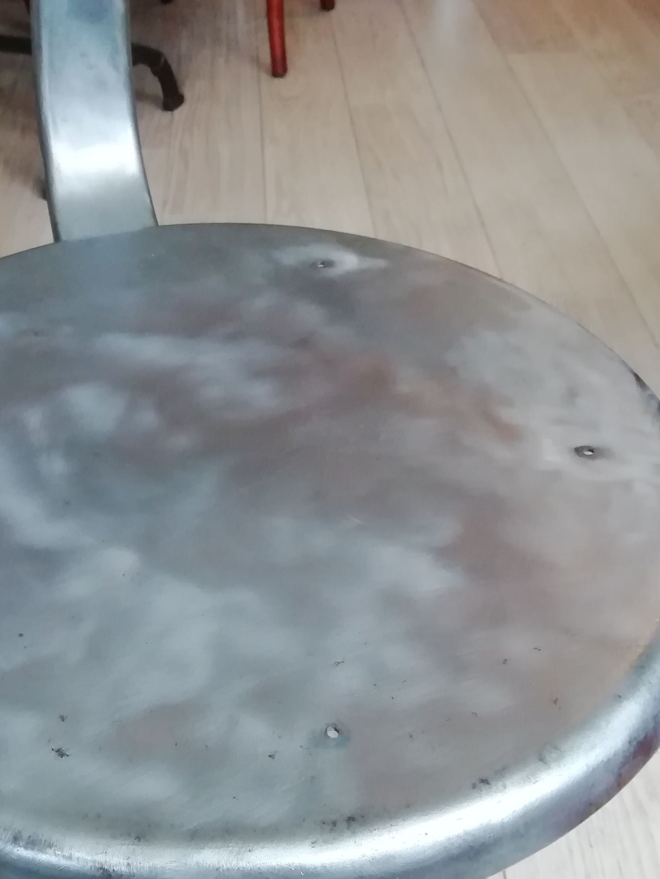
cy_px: 567
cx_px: 194
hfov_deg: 34.6
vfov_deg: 45.3
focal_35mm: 41
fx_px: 1042
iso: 320
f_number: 2.2
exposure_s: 1/33.3
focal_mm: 3.46
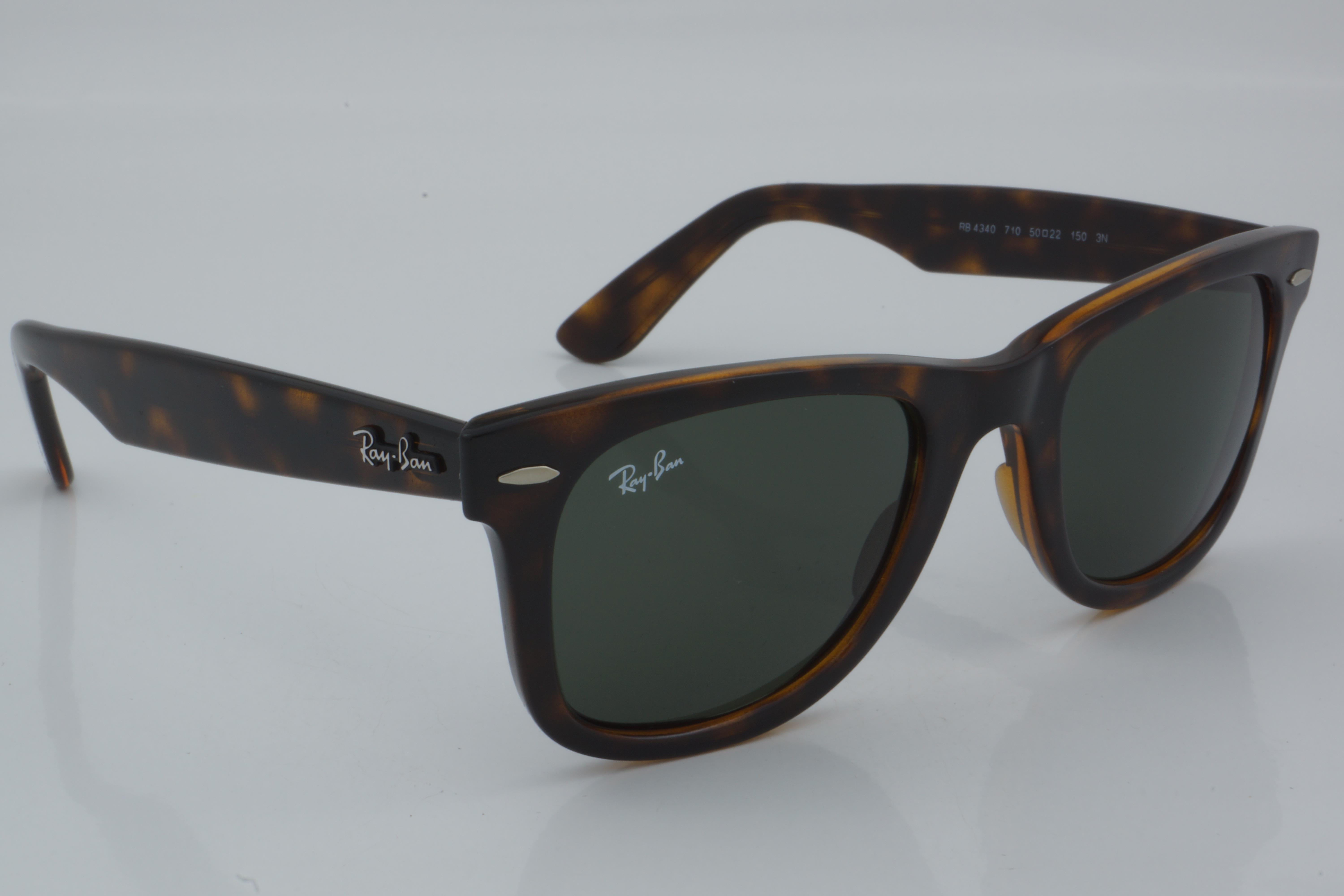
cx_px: 672
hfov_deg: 27.0
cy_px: 448
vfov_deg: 18.2
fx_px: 2800
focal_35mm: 75
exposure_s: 1/4
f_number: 32
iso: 100
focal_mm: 50
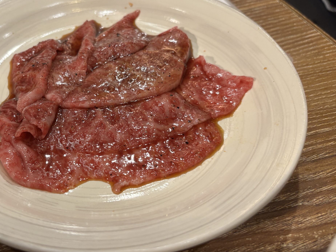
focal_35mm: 36
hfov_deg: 50.3
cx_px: 108
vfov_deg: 39.6
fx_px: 349
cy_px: 112
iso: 160
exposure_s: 1/50
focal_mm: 5.96
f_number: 1.6
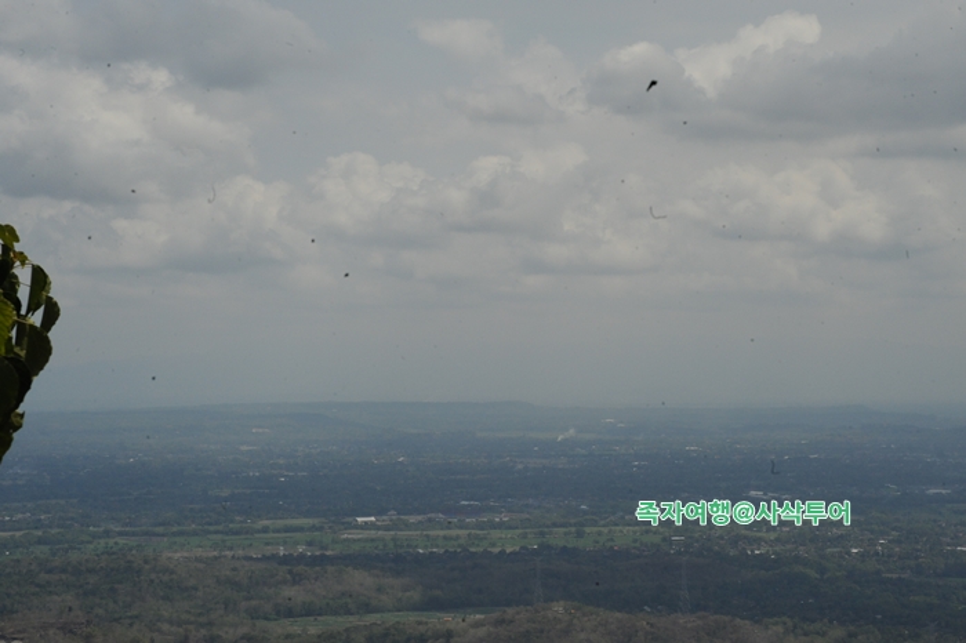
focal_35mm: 105
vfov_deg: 13.0
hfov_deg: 19.5
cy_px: 322
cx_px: 483
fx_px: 2816
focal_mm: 105
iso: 2000
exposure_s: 1/2000
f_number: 22
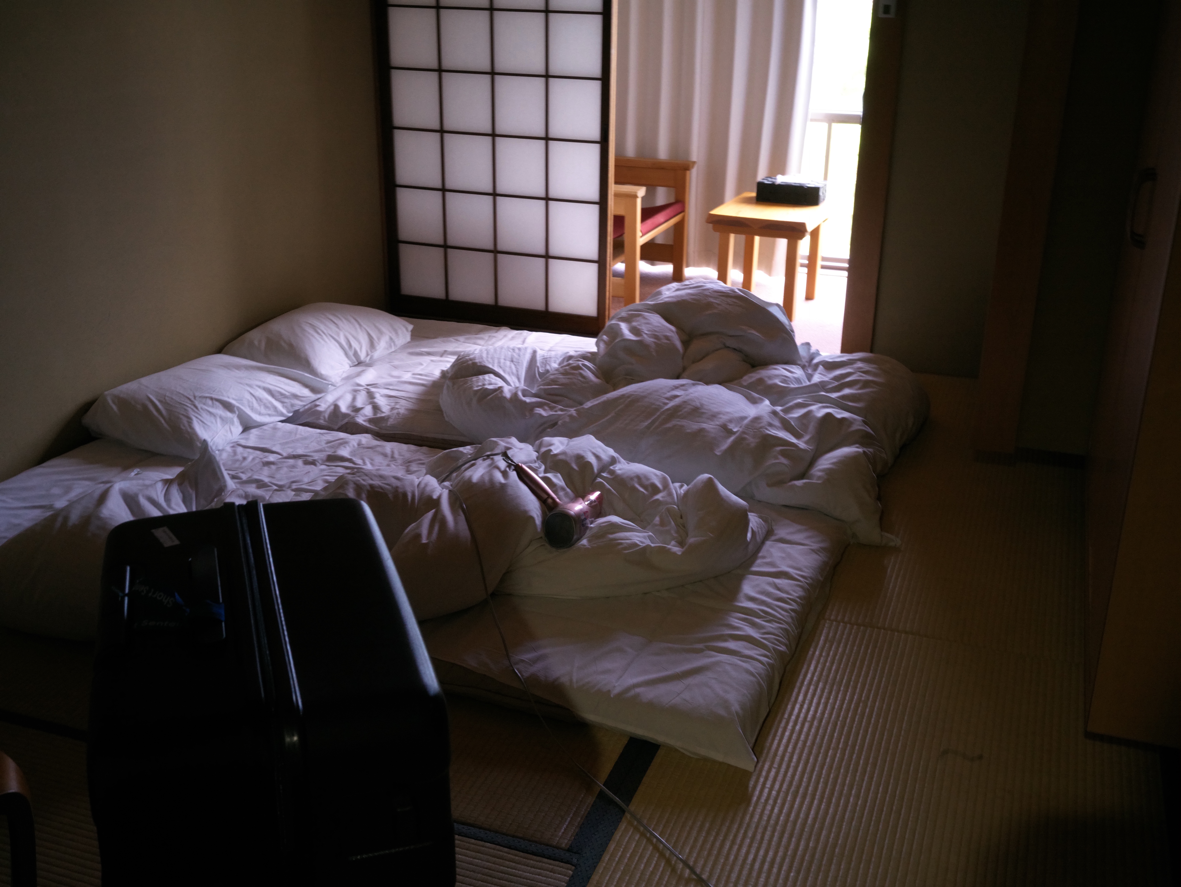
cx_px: 590
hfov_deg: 52.6
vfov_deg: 40.7
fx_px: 1195
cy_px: 444
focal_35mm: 35
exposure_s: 1/13
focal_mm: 45
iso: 3200
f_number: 16
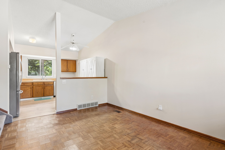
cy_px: 75
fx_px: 113
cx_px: 112
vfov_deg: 67.5
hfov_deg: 90.0
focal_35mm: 18
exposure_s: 1/10
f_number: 9
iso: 250
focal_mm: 18
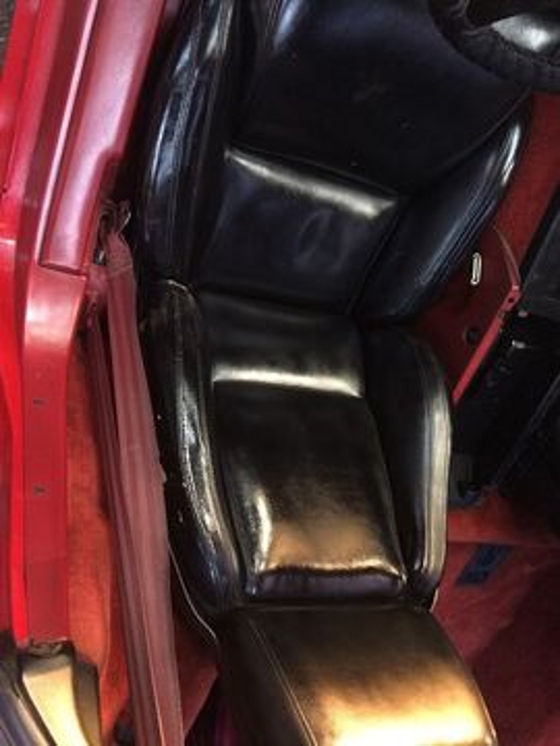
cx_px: 280
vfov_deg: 61.7
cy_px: 373
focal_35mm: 29
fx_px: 626
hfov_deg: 48.2
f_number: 2.2
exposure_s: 1/15
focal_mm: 4.15
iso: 320
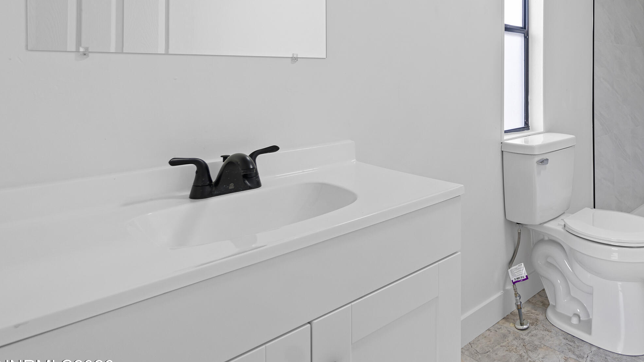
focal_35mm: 24
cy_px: 69
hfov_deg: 70.9
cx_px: 486
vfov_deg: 45.2
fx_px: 410
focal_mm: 10
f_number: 7.1
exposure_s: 1/2.5
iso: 100
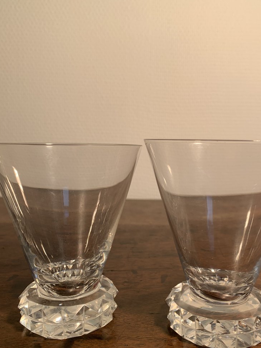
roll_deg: -1.3
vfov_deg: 56.8
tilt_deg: -8.0
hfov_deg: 43.9
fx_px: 322
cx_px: 155
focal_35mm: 32
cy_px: 187
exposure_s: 1/157
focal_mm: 4.25
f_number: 1.8
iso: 25
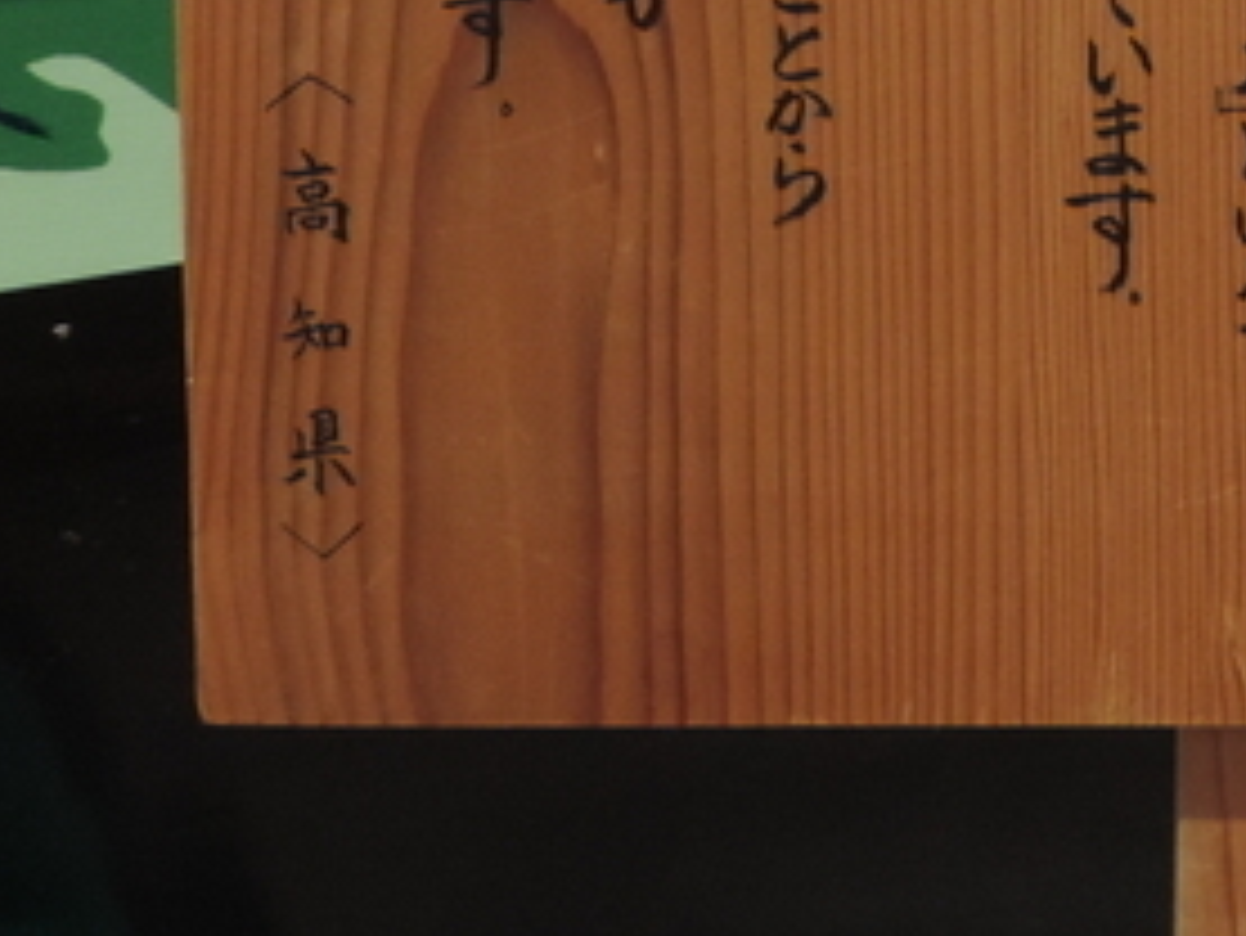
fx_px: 3637
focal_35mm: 101
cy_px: -284
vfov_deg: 14.1
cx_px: 1250
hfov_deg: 18.9
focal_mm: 6.2
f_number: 3.3
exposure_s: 1/13
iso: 720
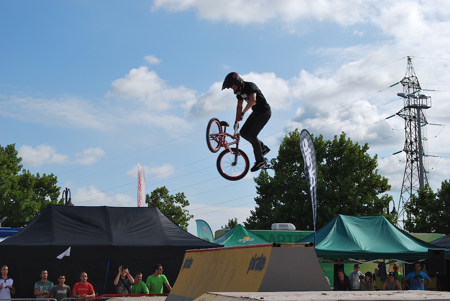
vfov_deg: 21.6
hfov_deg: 31.9
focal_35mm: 63
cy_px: 150
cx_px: 225
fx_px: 788
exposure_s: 1/320
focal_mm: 42
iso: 100
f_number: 9
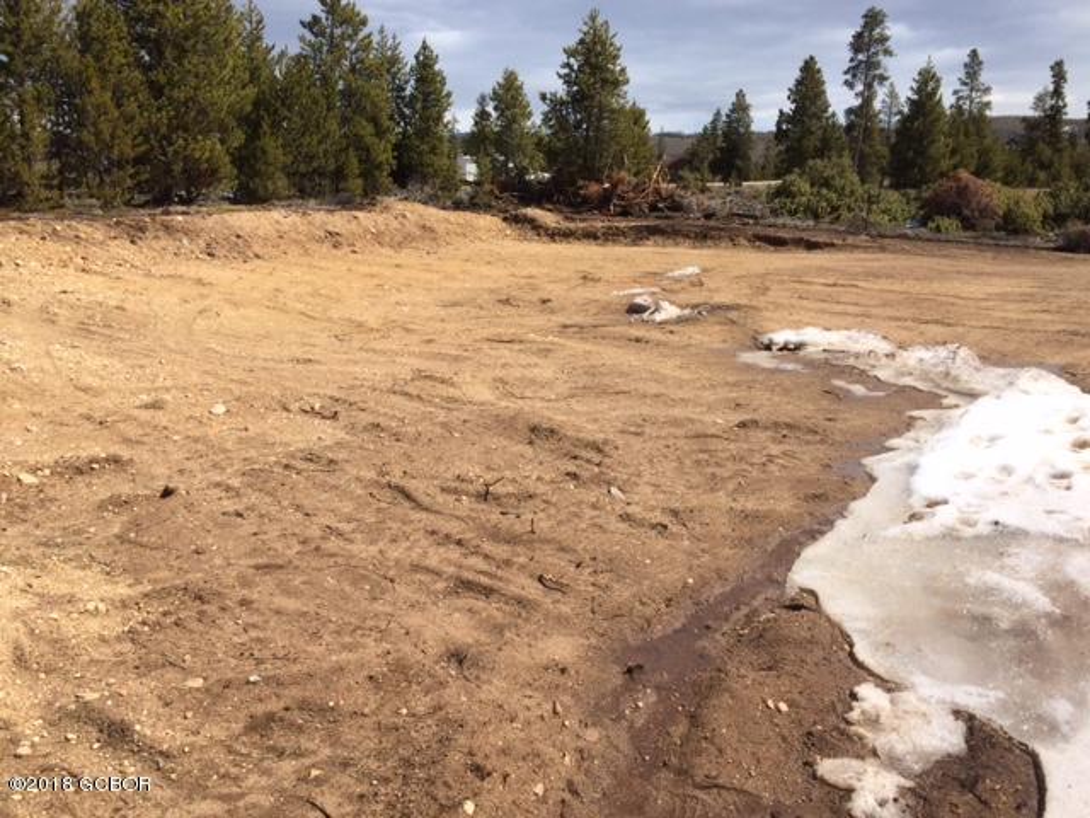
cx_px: 545
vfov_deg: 48.2
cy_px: 409
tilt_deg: -13.0
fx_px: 913
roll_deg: -2.1
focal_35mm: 29
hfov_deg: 61.7
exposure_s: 1/2933
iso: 32
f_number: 2.2
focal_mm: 4.15
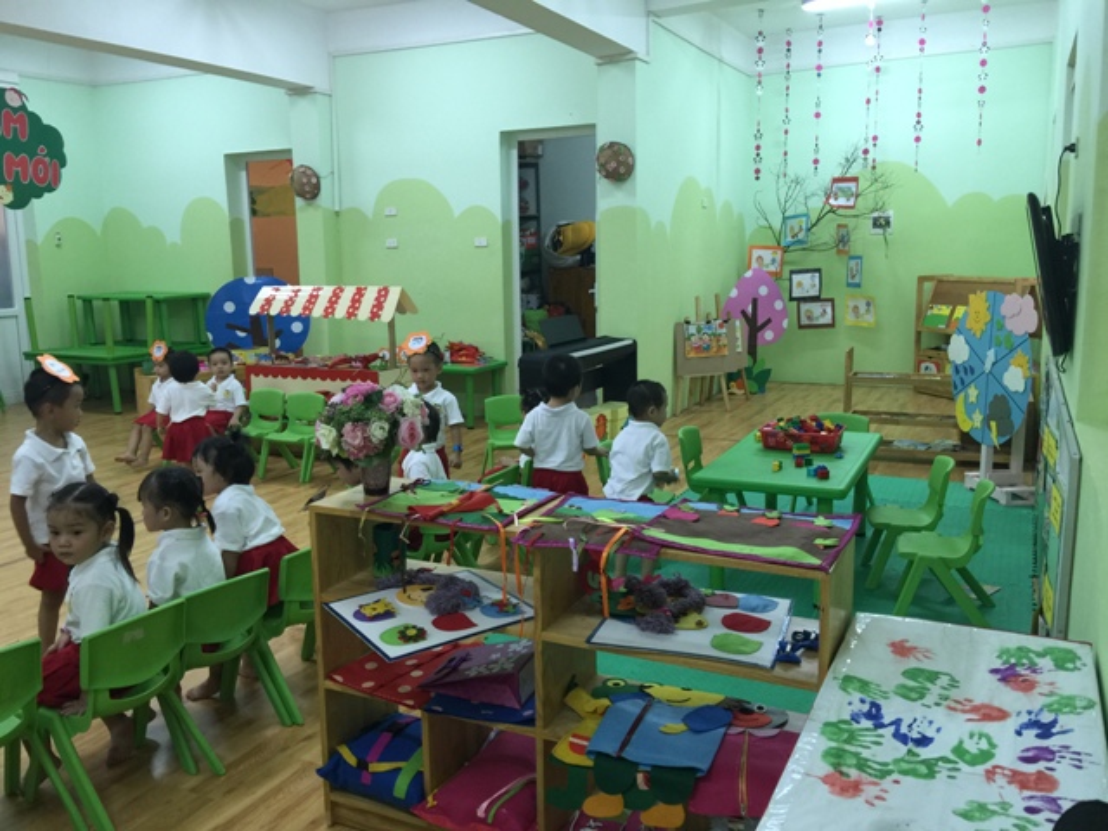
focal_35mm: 29
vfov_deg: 48.2
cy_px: 416
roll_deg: -0.5
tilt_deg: -10.8
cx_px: 554
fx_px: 928
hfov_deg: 61.7
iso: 50
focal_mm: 4.15
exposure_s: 1/17
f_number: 2.2
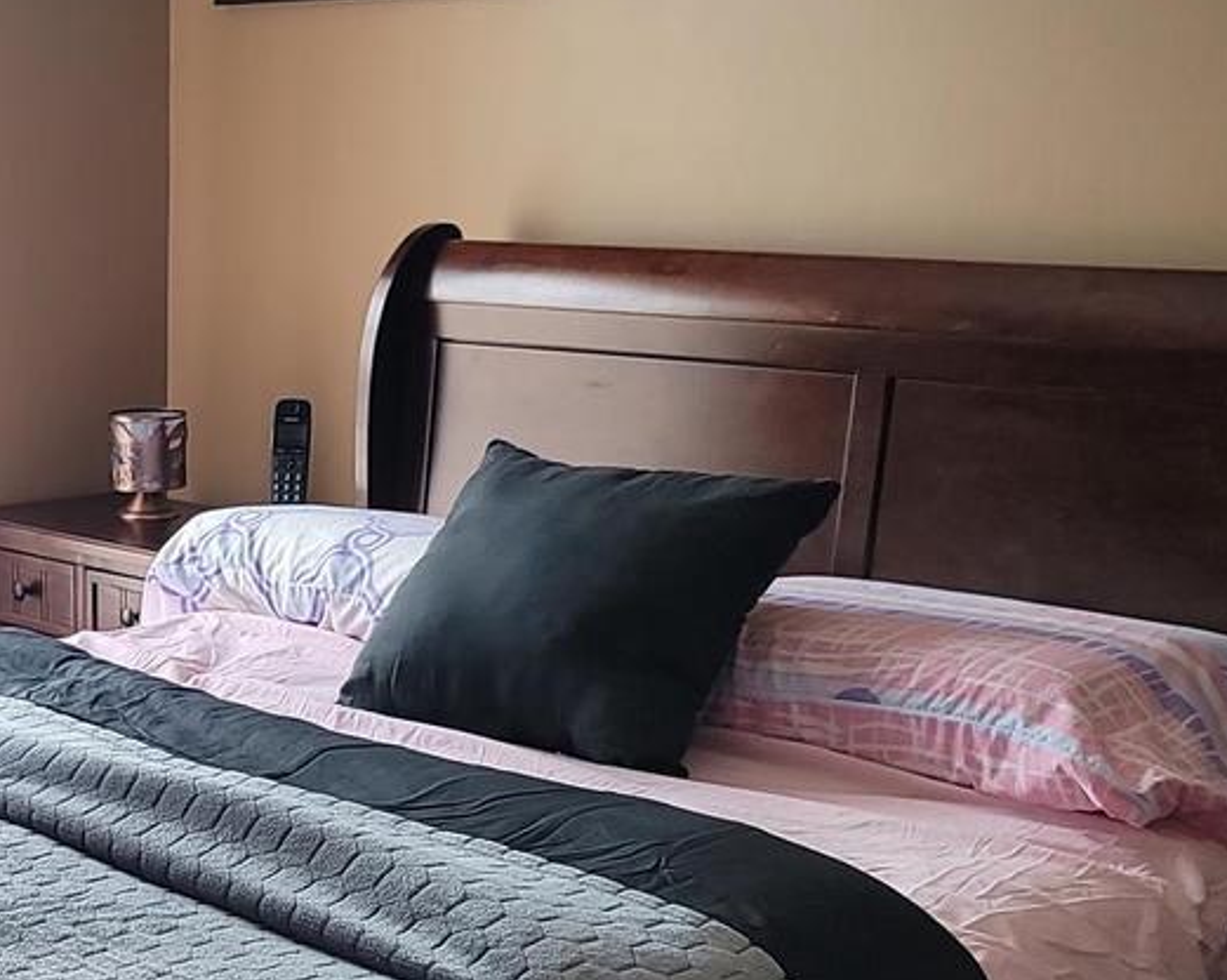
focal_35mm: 72
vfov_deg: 20.9
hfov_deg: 25.3
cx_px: 33
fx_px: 2613
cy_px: 839
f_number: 1.8
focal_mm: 7
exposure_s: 1/120
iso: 80
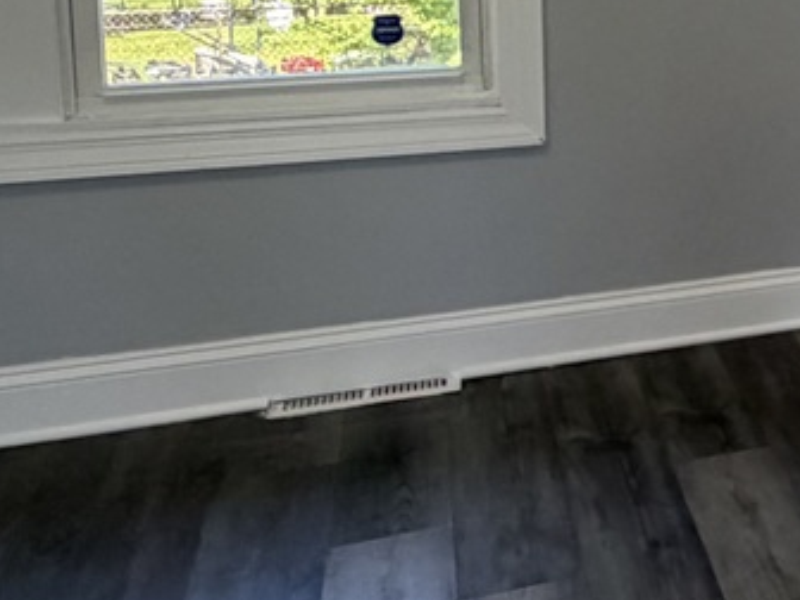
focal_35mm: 60
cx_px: 1171
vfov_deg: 23.3
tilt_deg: -5.0
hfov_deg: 25.2
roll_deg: +1.1
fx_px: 1387
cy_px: -21
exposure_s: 1/120
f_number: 2.2
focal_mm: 2.22
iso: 250
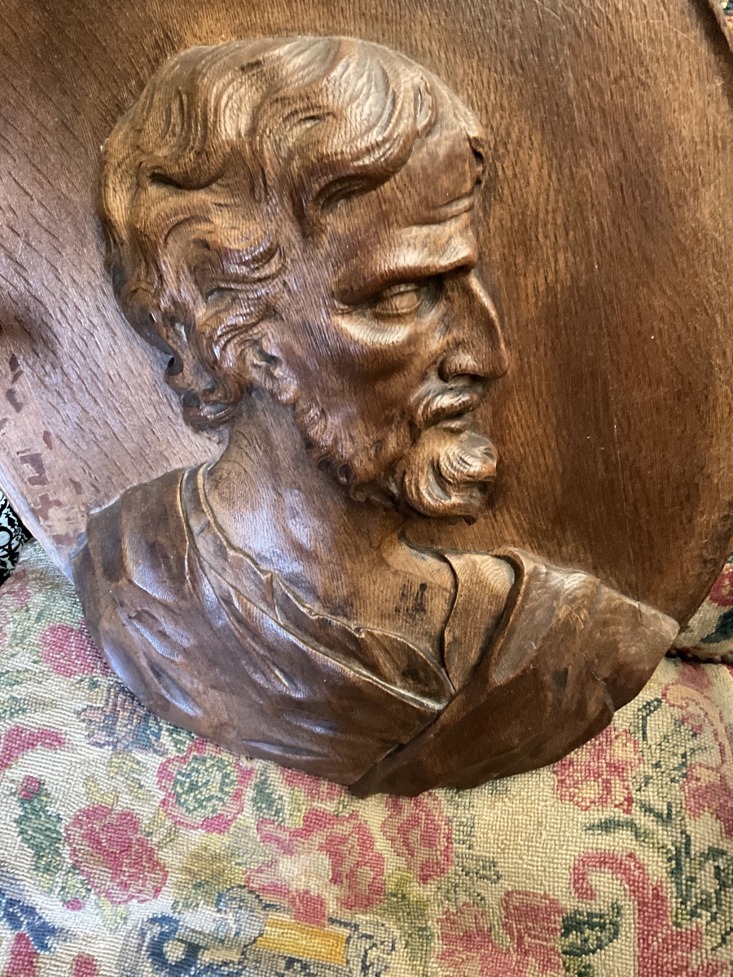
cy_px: 488
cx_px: 366
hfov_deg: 48.2
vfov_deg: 61.7
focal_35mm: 29
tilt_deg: -52.7
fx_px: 819
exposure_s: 1/17
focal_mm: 3
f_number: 1.8
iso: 500
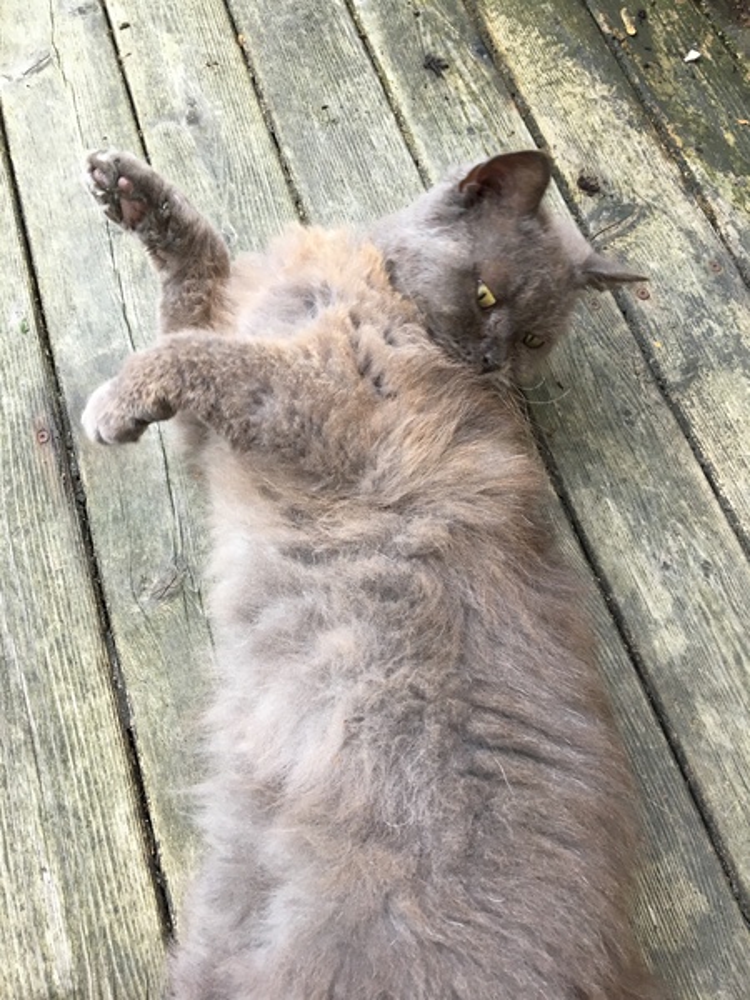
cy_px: 500
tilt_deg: -67.0
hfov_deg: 48.2
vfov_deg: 61.7
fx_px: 838
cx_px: 375
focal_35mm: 29
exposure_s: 1/33
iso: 40
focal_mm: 4.15
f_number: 2.2
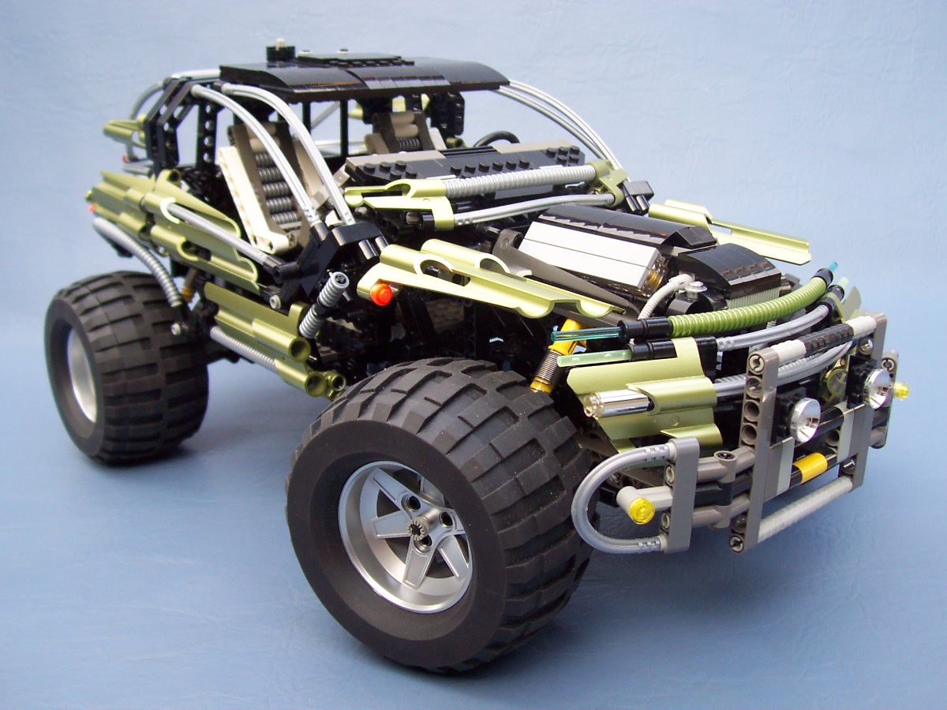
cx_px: 474
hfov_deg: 50.1
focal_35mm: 37
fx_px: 1012
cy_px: 355
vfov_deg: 38.7
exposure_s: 1/60
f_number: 2.8
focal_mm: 5.6
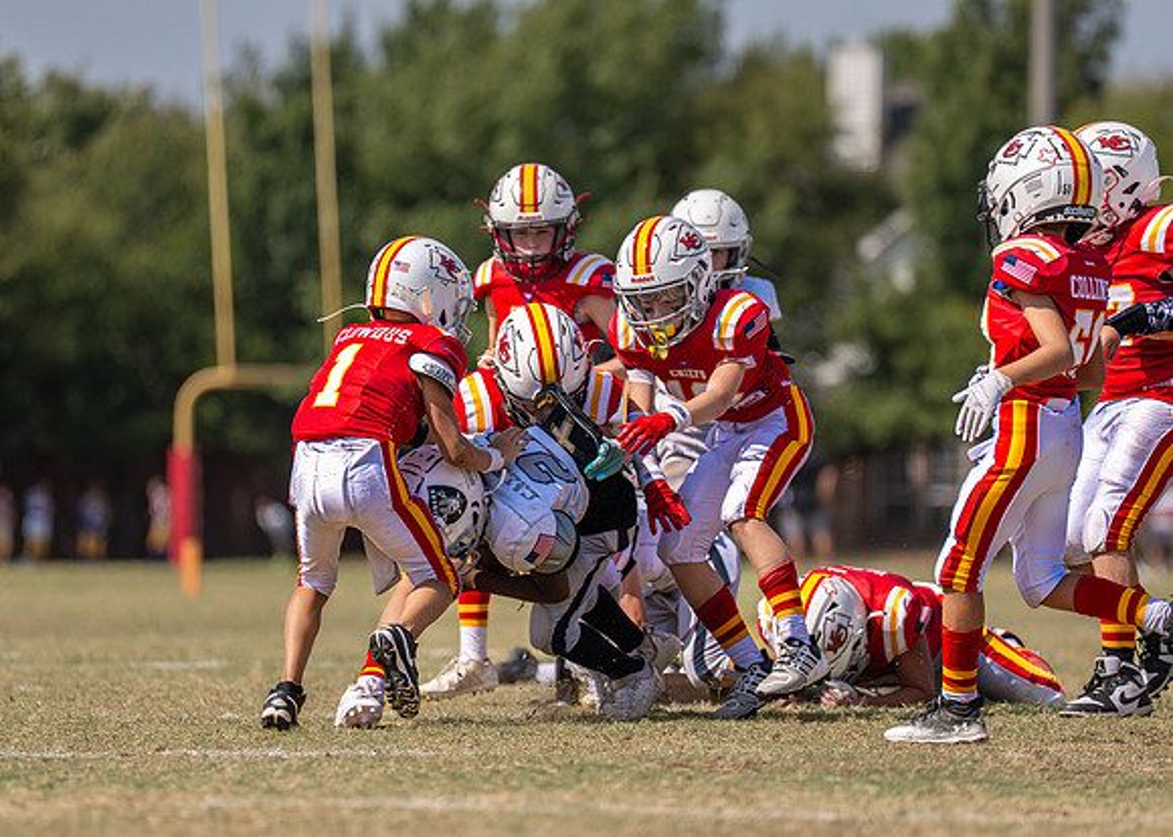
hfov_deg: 5.9
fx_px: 11299
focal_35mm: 339
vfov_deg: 4.2
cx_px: 580
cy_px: 419
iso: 100
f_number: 2.8
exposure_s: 1/3200
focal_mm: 200
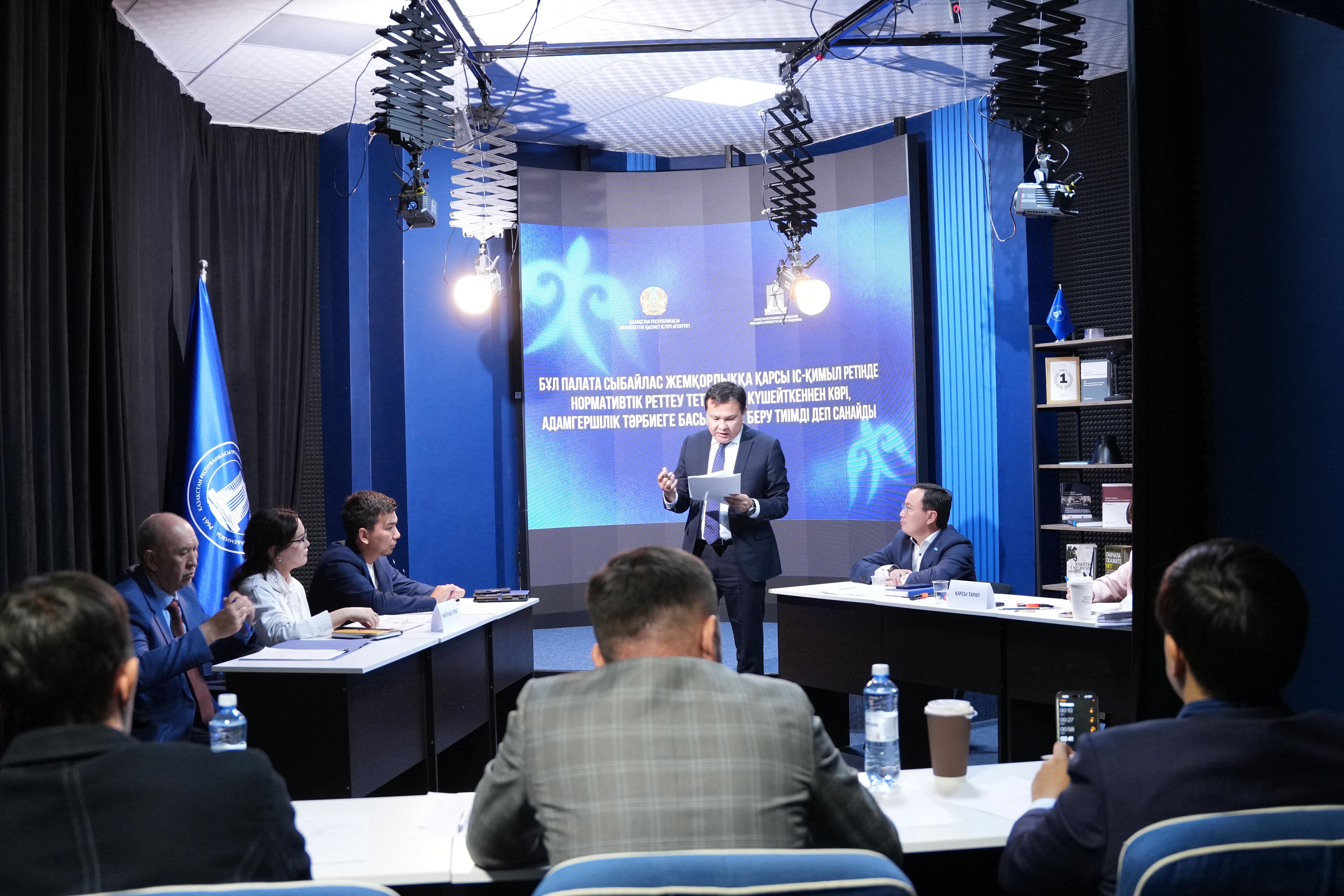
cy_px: 448
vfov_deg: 35.1
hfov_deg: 50.7
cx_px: 672
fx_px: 1419
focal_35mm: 38
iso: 2000
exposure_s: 1/100
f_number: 2.8
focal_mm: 25.7
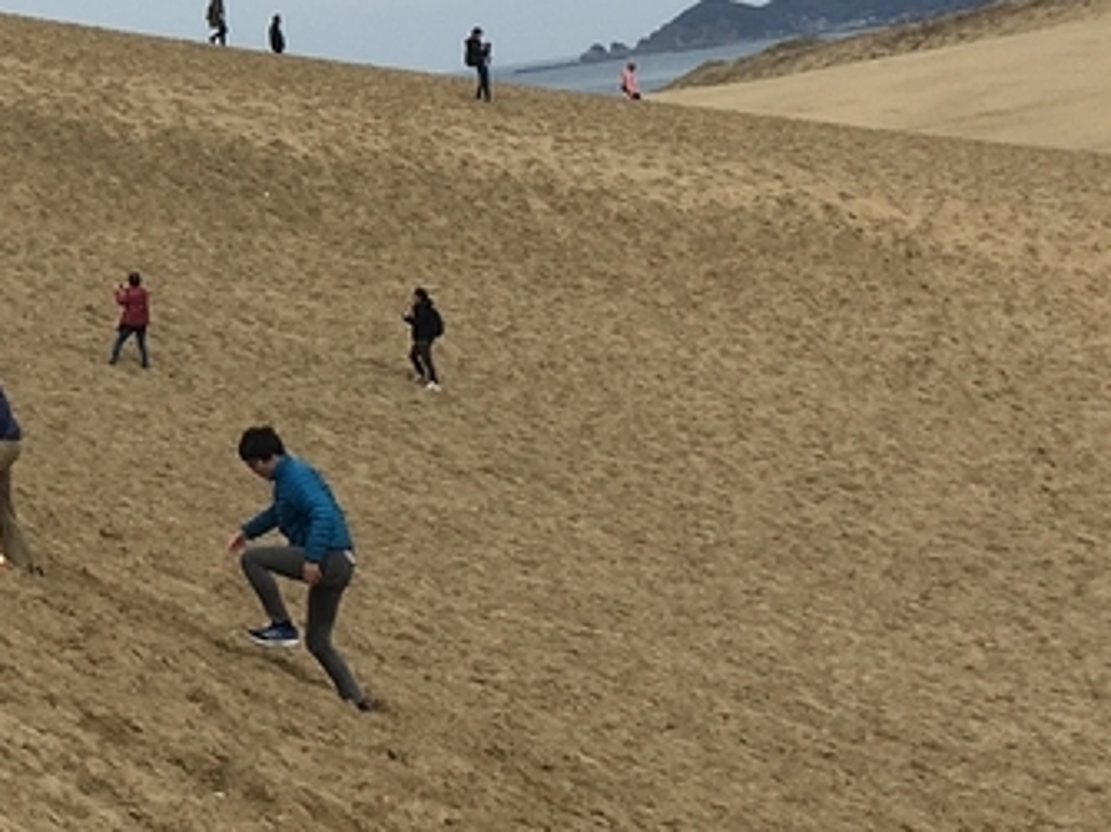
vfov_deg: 14.0
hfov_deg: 18.0
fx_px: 3337
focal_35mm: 104
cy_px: -13
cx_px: -222
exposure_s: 1/2481
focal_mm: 4.15
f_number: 2.2
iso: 25
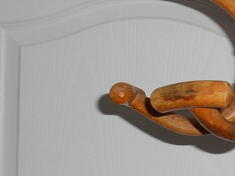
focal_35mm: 97
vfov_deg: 15.2
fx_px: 659
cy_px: 78
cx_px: 304
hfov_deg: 18.8
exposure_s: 1/25
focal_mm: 4.7
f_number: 3.4
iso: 80
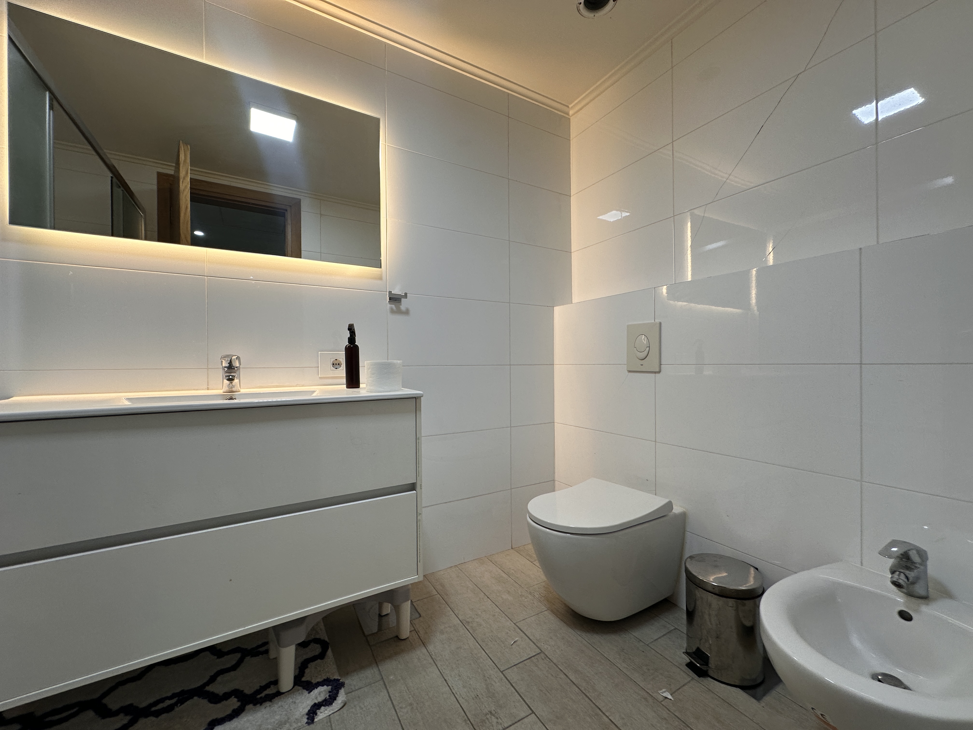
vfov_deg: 85.7
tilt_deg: +1.7
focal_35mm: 14
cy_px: 365
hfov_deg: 102.1
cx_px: 486
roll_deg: -0.8
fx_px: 394
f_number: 2.2
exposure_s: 1/100
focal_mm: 2.22
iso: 64
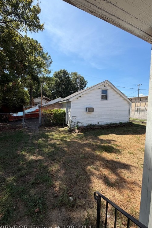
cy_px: 116
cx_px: 84
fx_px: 95
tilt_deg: -4.6
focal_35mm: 15
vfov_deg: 100.4
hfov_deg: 77.0
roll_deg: -4.4
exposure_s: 1/770
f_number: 2.2
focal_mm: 2.22
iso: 32
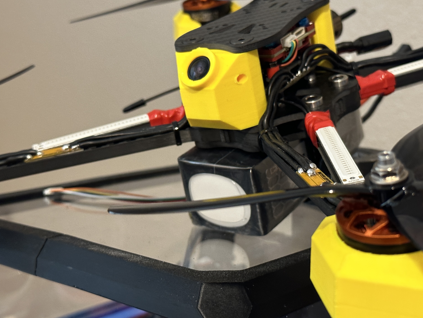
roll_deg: -0.7
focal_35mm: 64
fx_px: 782
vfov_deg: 22.9
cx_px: 261
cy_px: 143
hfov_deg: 30.2
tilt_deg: -7.5
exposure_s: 1/40
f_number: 1.78
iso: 400
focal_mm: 6.86
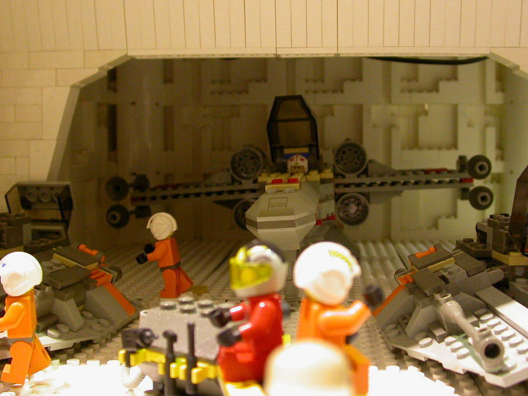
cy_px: 172
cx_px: 283
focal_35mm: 46
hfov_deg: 41.2
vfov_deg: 31.5
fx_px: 701
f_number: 2.6
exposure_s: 1/3.8
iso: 100
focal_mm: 7.85
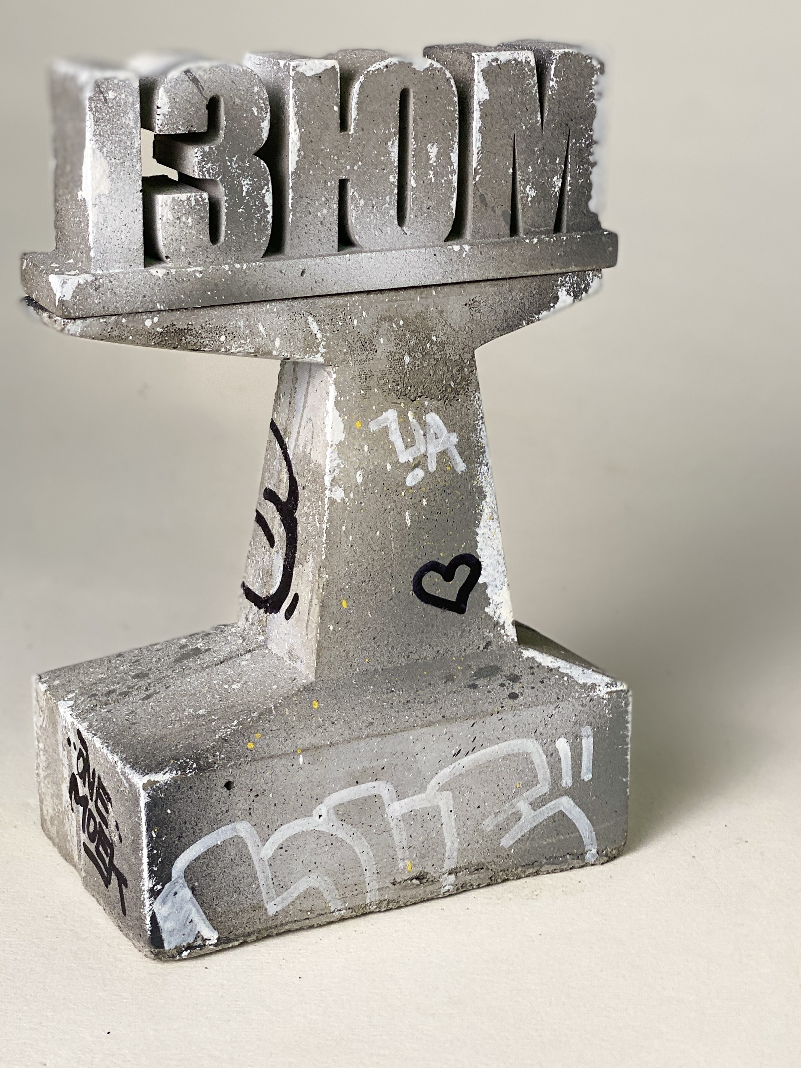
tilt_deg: -17.9
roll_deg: -1.9
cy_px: 460
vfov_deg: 26.7
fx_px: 2252
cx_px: 308
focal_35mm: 73
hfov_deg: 20.1
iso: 40
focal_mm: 6
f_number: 2
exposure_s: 1/100
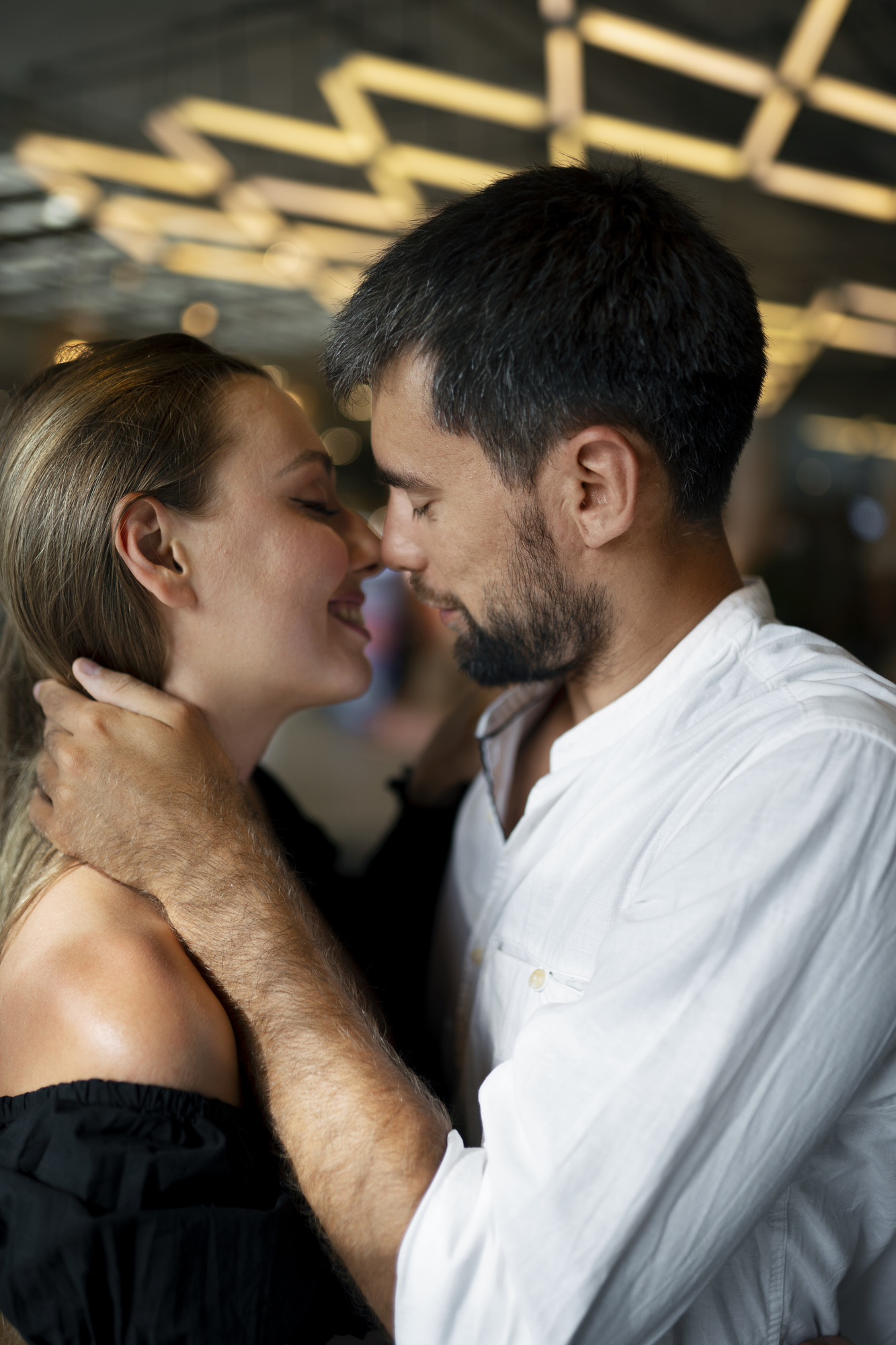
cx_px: 448
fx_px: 1307
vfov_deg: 54.4
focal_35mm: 35
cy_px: 672
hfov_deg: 37.8
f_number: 1.4
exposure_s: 1/500
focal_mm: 35
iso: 100
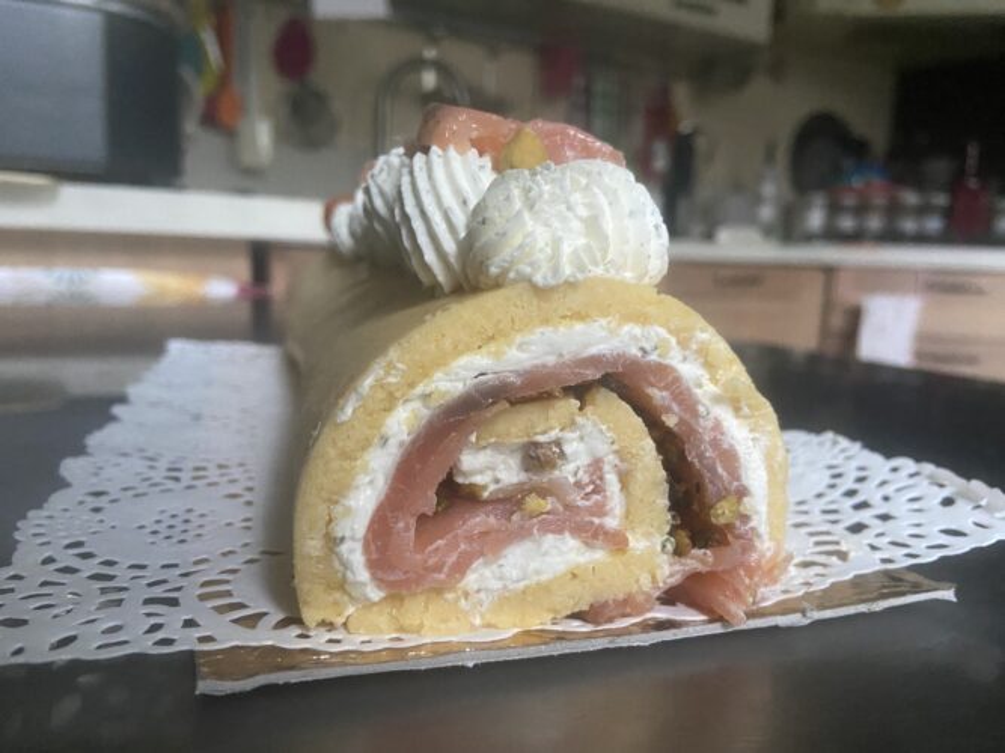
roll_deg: -2.7
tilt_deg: -10.4
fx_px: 755
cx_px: 502
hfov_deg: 67.3
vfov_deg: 53.0
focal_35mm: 26
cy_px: 376
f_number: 1.8
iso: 500
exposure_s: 1/33
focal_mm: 4.25
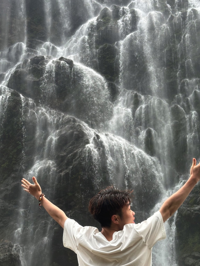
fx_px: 485
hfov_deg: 23.2
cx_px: 122
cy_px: 152
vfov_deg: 30.7
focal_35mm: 63
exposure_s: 1/169
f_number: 1.78
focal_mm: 6.86
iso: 50
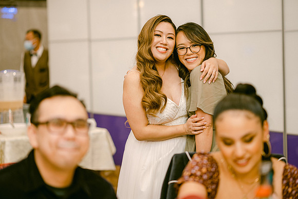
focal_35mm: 85
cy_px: 100
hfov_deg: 23.9
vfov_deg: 16.1
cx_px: 149
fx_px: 703
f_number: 2
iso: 320
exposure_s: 1/125
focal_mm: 85
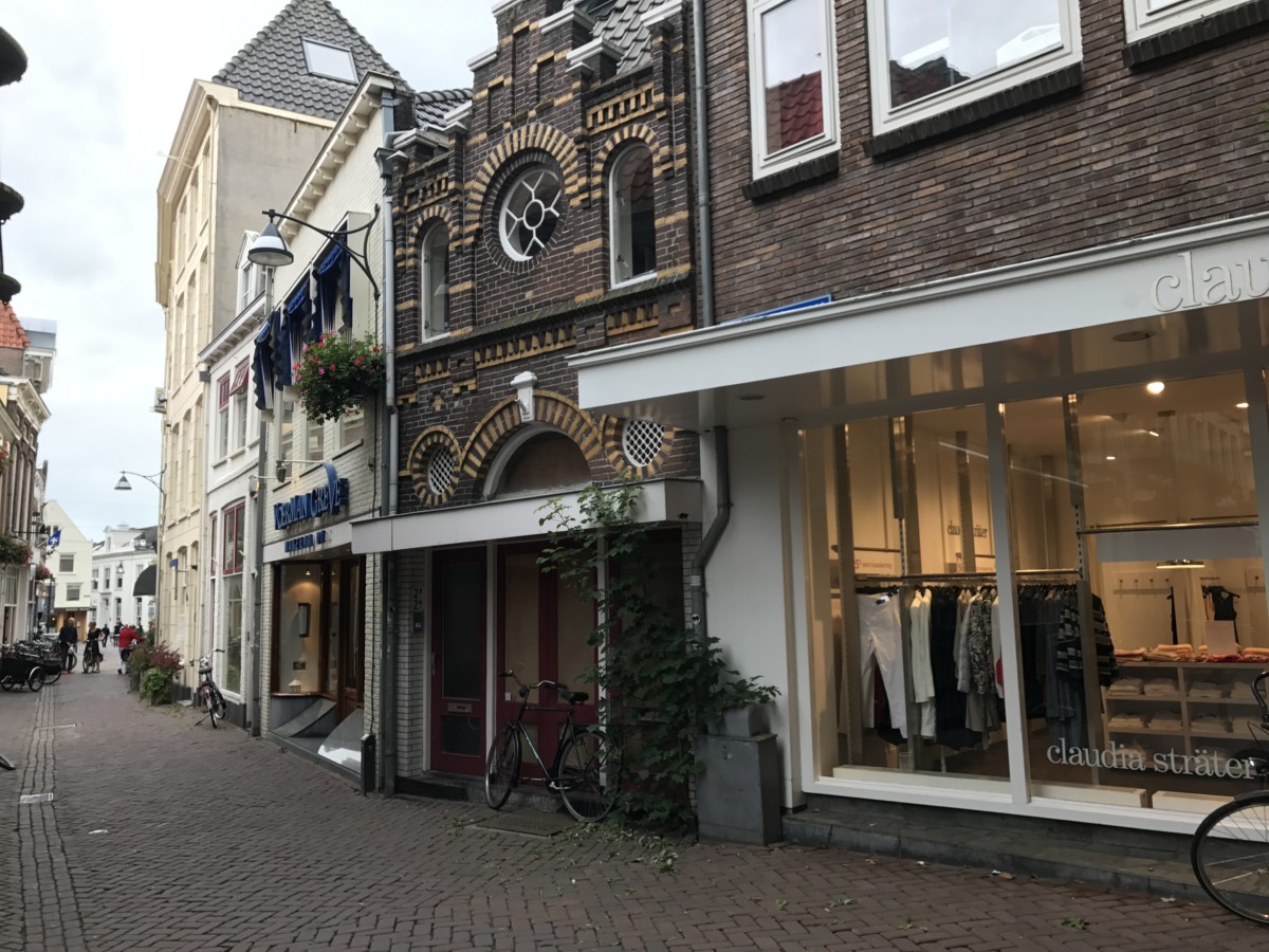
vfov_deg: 49.7
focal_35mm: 28
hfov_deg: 63.4
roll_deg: +1.6
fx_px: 1026
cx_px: 634
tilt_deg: +7.6
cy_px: 476
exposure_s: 1/100
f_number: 1.8
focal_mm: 3.99
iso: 25
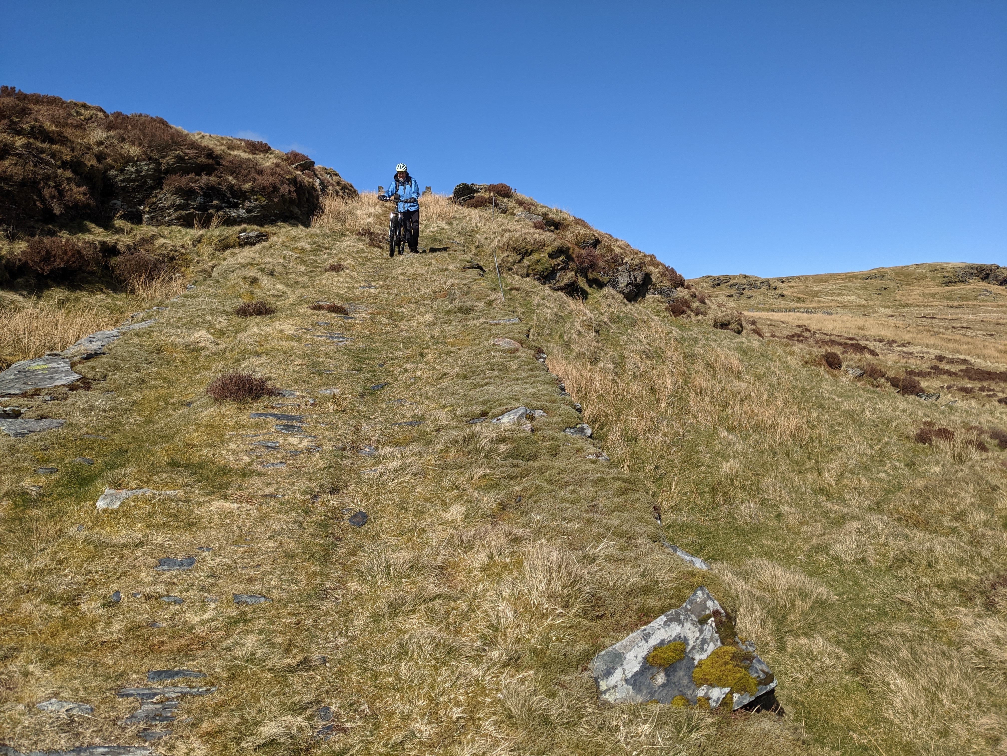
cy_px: 378
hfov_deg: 65.3
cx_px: 504
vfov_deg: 51.4
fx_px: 785
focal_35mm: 27
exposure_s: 1/3906
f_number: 1.73
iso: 63
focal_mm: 4.38
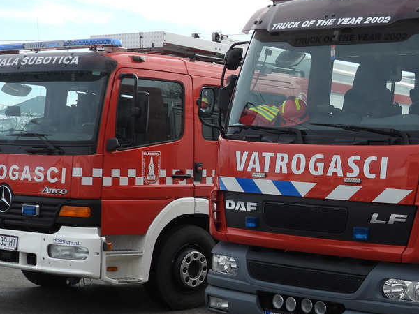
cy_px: 192
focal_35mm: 76
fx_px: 920
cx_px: 356
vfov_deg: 19.4
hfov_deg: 25.1
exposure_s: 1/1000
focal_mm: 6.8
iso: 100
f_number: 3.2
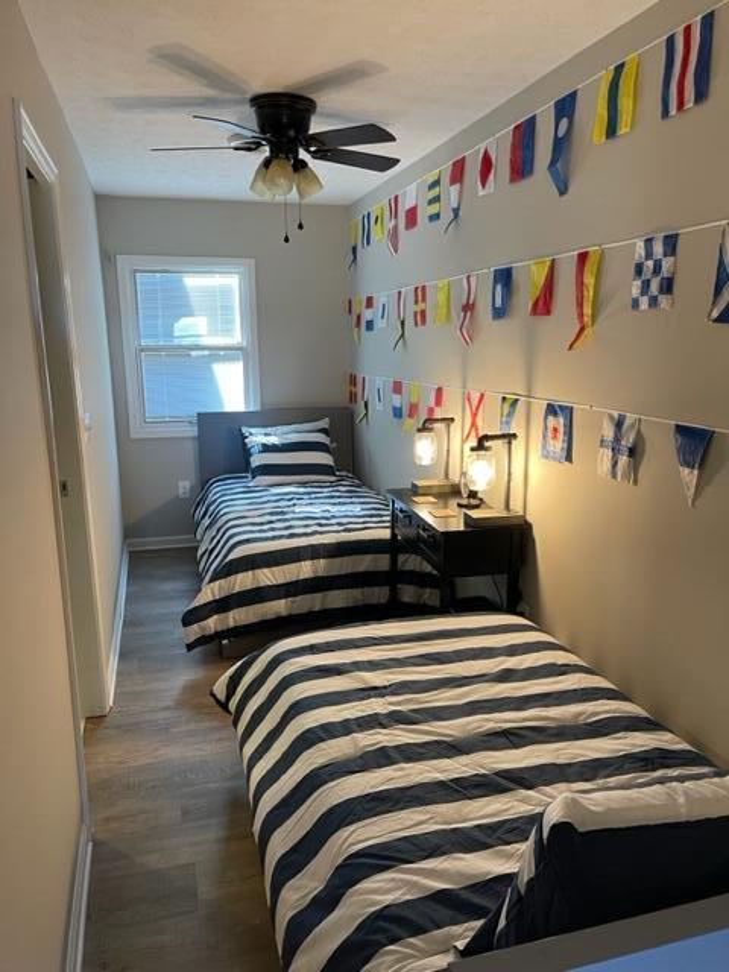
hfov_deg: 53.1
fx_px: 730
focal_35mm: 26
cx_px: 364
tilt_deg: -12.6
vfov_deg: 67.3
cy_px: 486
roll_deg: -0.3
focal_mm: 5.1
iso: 250
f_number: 1.6
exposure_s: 1/60
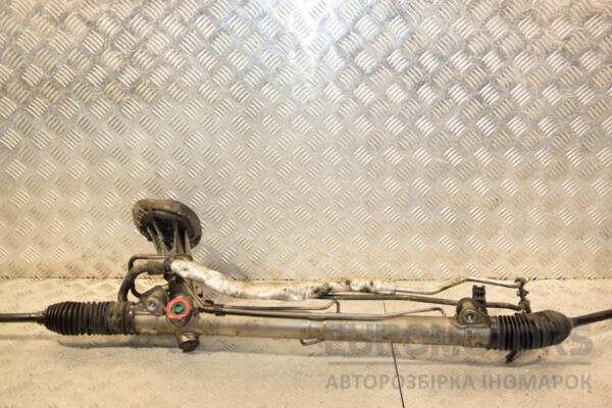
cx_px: 306
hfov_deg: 49.6
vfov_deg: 34.2
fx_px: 663
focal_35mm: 39
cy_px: 204
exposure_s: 1/200
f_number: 5.6
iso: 800
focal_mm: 26
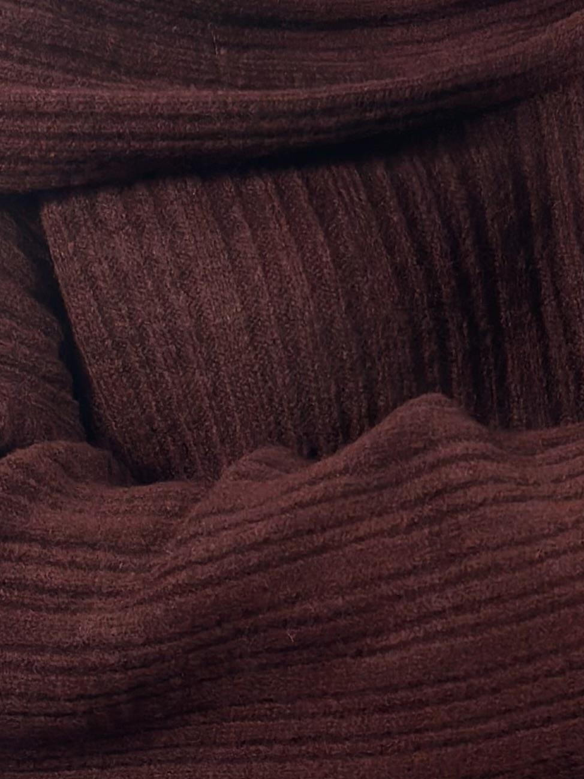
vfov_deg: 13.2
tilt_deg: -30.7
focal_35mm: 149
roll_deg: -0.7
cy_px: 614
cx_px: 475
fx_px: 3352
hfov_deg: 9.9
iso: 80
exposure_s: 1/50
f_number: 1.78
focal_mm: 6.86
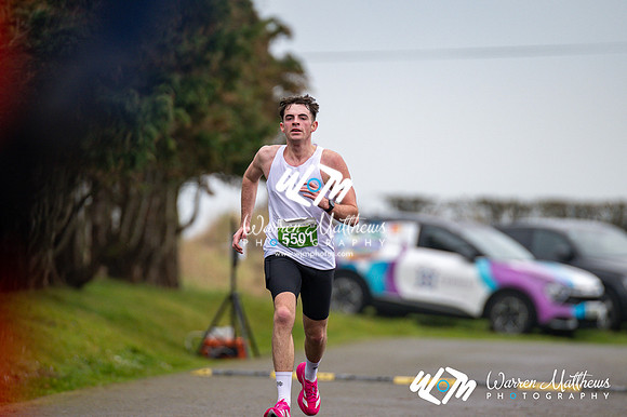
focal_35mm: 450
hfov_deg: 4.6
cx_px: 314
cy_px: 208
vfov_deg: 3.1
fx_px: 7833
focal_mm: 300
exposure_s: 1/1600
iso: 360
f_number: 2.8
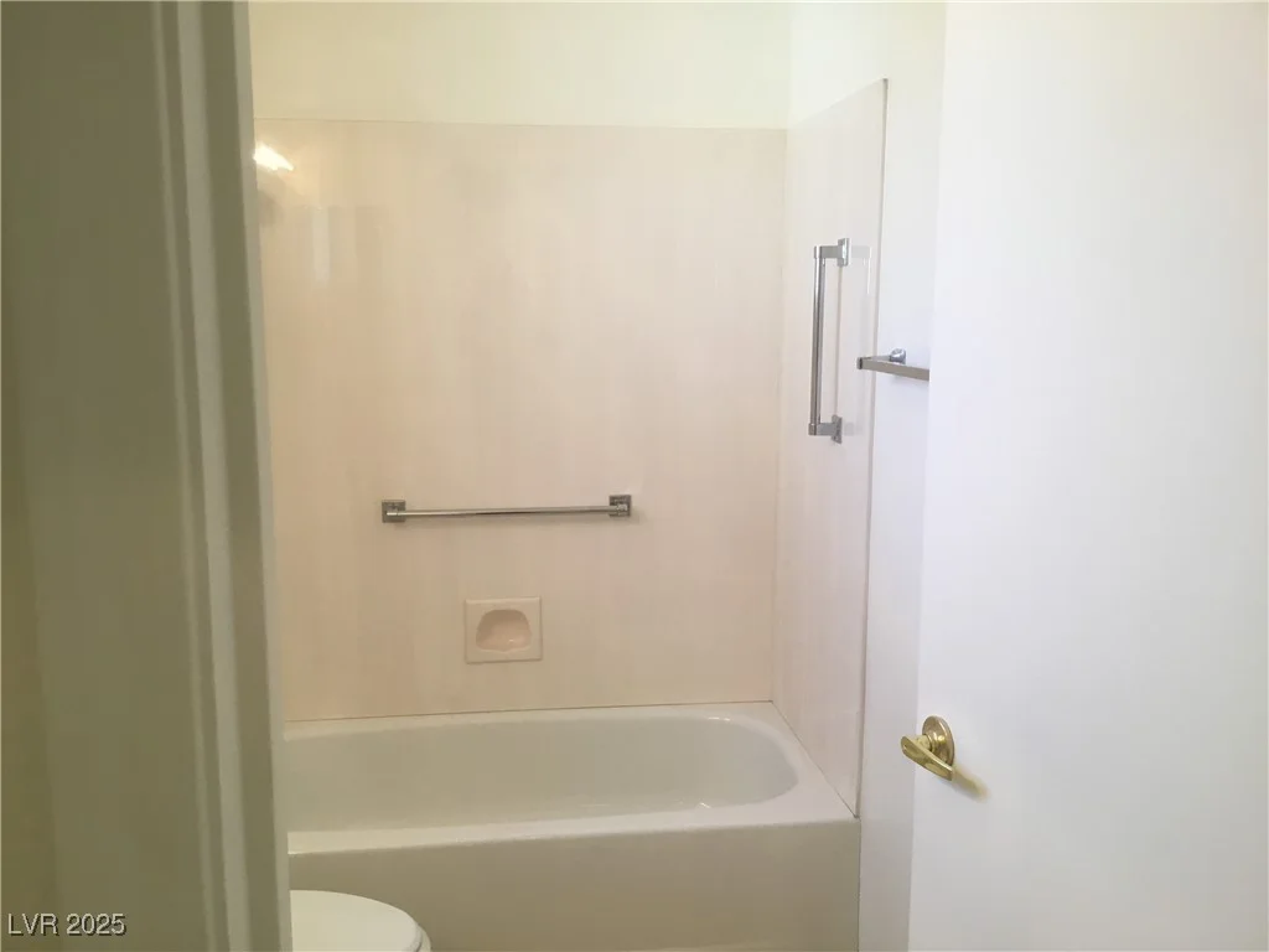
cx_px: 634
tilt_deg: -8.7
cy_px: 476
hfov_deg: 58.4
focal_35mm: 31
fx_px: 1136
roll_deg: +0.2
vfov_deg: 45.4
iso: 50
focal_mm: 3.3
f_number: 2.4
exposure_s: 1/30
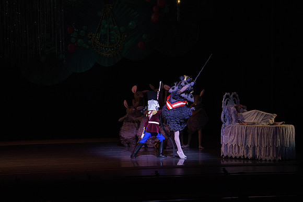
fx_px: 1507
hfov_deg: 11.5
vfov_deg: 7.7
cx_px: 152
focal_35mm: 179
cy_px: 101
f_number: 9
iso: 5000
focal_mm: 179
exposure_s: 1/320
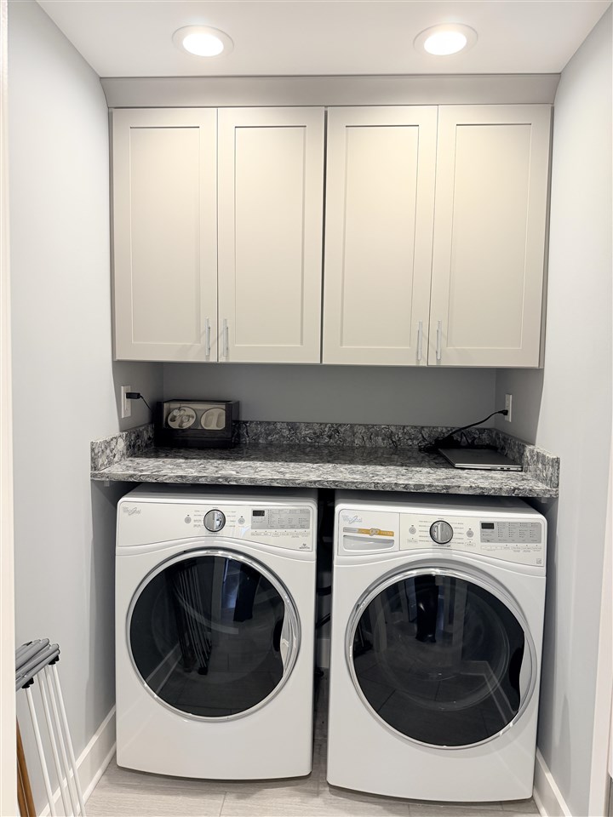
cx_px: 306
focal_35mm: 24
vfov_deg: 71.6
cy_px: 408
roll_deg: -1.4
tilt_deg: -4.7
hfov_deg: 56.8
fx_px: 567
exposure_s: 1/60
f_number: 1.78
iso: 160
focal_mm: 6.76
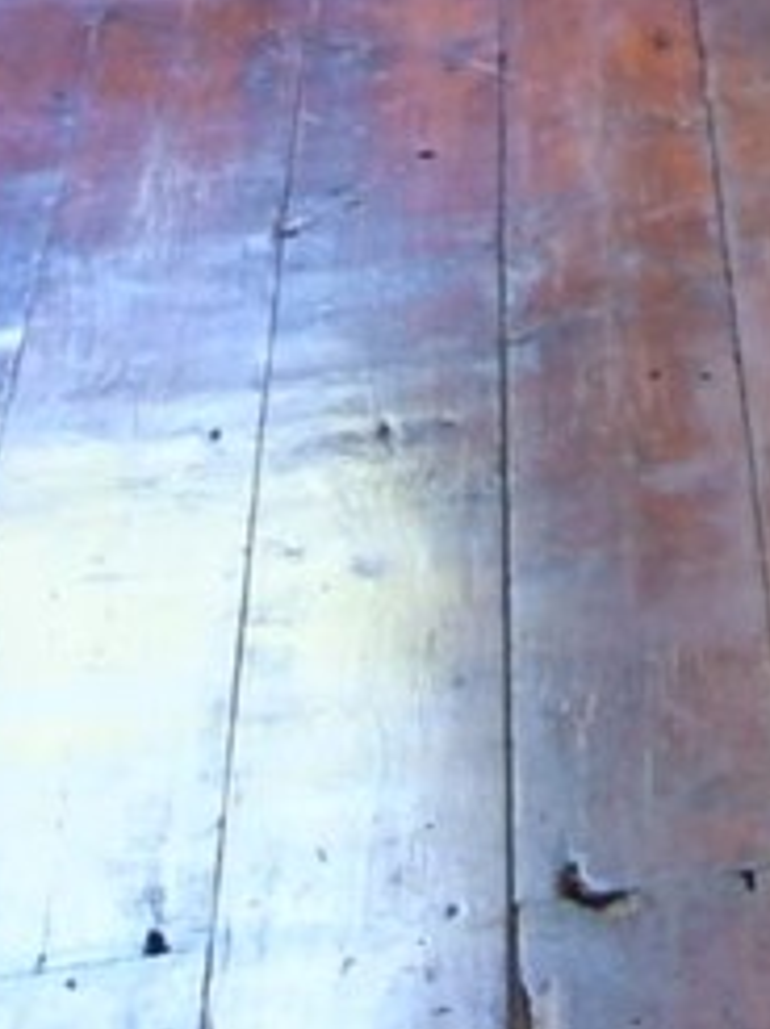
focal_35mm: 153
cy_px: -1464
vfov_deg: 10.9
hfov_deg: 8.6
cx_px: 2005
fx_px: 4546
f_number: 11
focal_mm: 12
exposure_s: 1/1.3
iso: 400
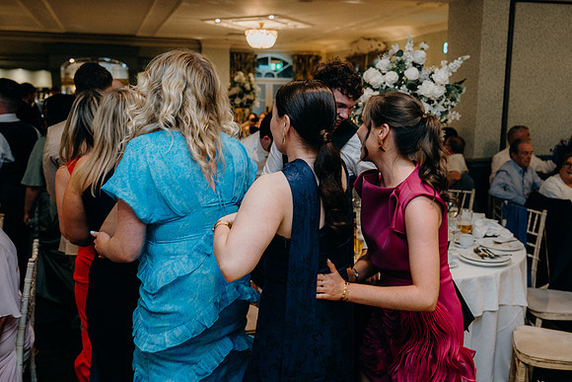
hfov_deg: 55.8
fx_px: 540
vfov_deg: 38.9
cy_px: 191
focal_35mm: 34
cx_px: 286
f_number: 3.5
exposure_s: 1/160
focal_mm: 34
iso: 2500
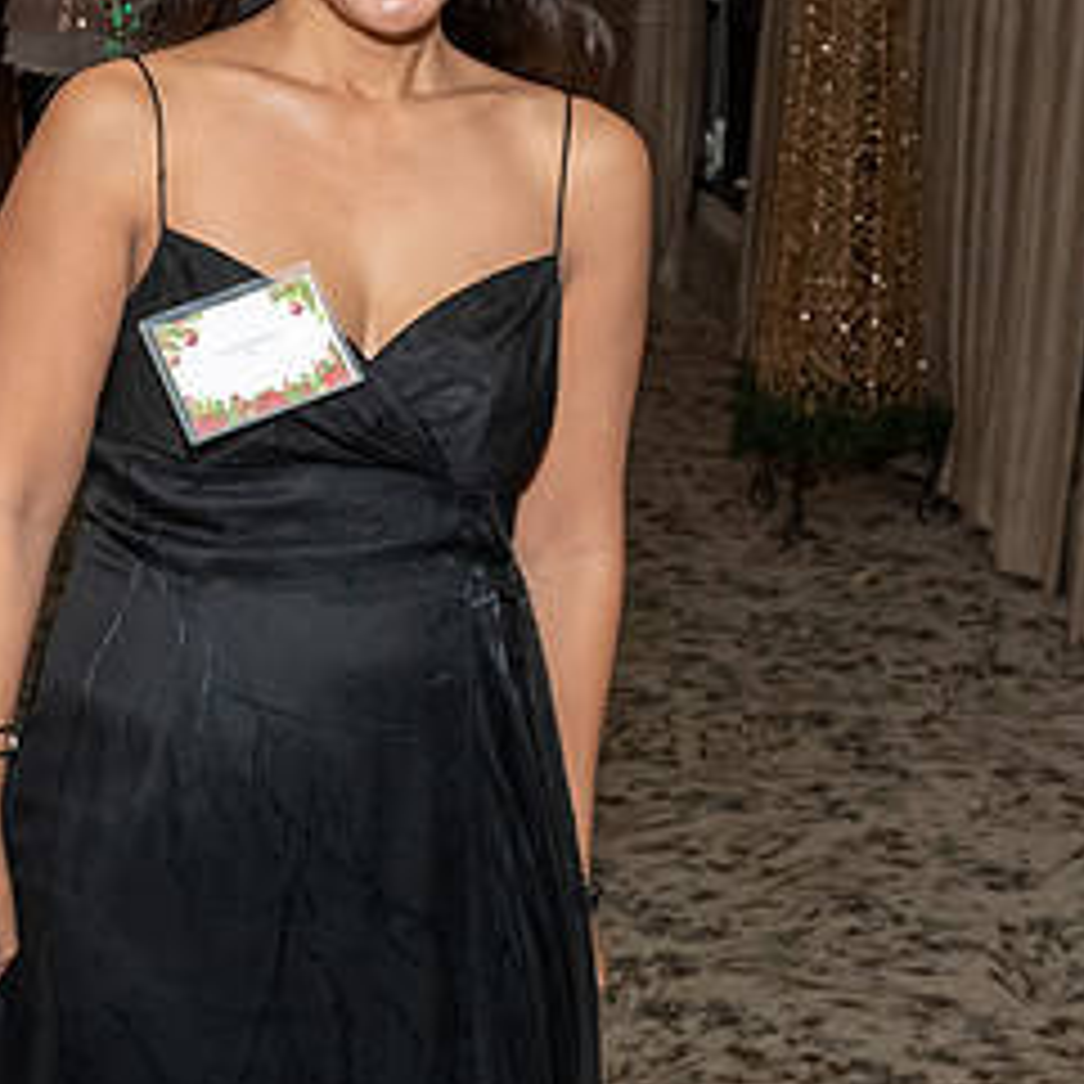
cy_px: 337
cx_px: 48
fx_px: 3472
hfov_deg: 17.4
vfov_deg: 17.7
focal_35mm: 98
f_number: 6.3
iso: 500
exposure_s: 1/250
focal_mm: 23
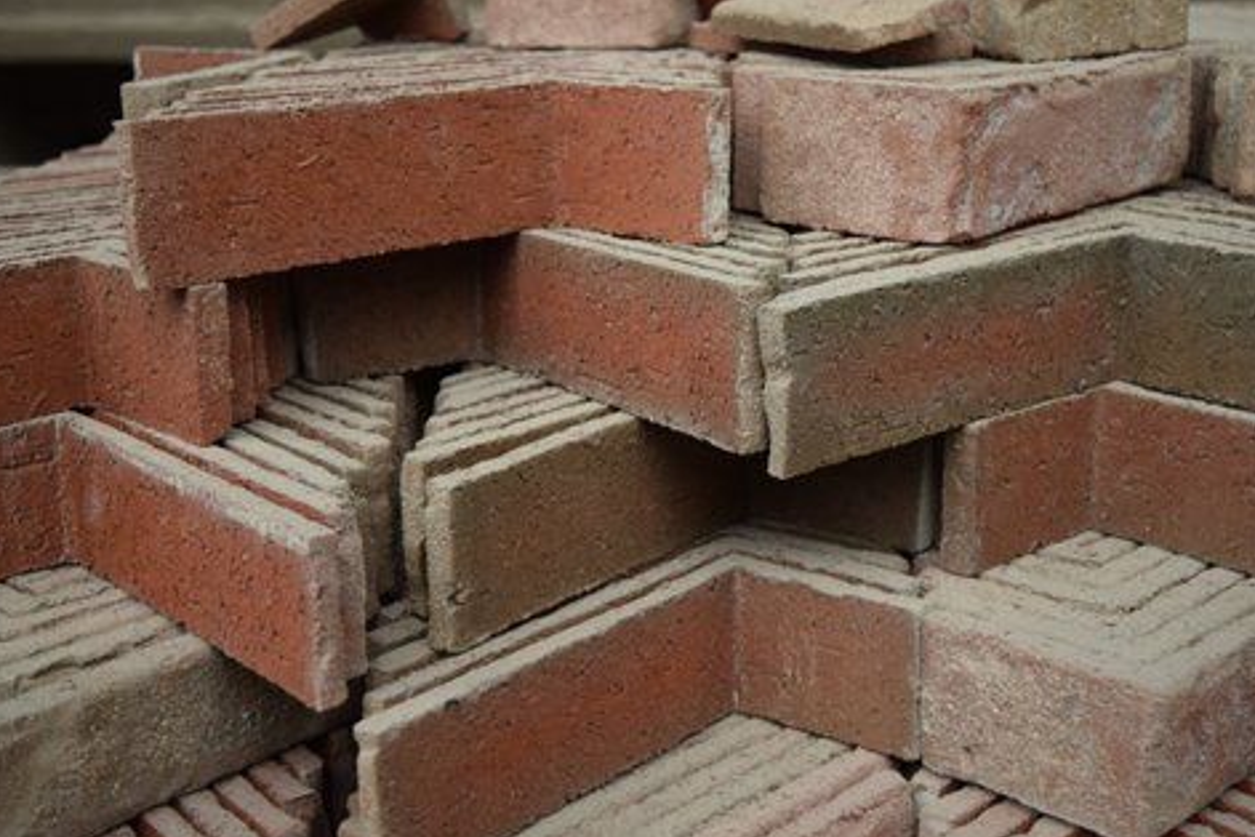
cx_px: 626
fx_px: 1813
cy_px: 421
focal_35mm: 52
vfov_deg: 26.0
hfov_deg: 38.2
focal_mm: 34
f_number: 4.5
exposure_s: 1/50
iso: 500
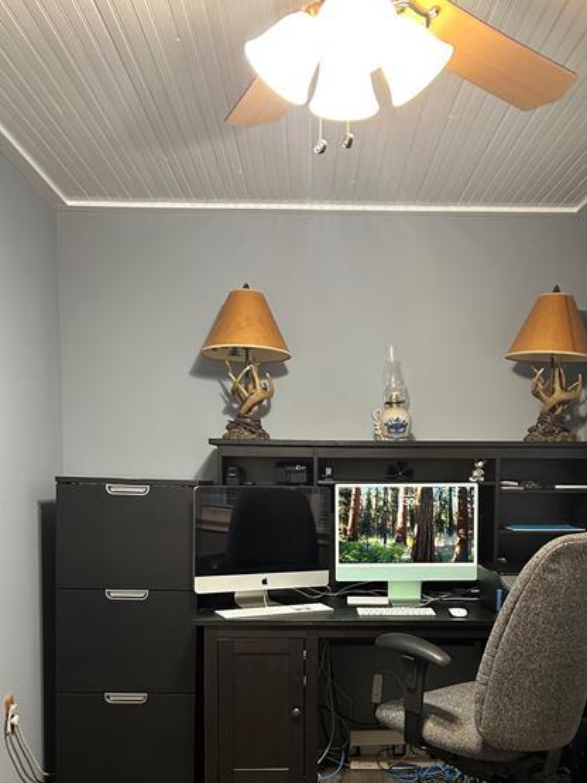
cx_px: 337
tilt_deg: -4.1
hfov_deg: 39.5
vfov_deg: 50.2
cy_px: 538
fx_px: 814
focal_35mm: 36
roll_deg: +0.0
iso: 250
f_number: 1.5
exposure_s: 1/60
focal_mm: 5.7
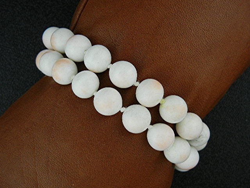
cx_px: 125
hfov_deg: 32.7
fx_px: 426
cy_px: 94
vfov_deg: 24.8
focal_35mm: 59
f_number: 4
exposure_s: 1/19.8
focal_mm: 10.6
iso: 400
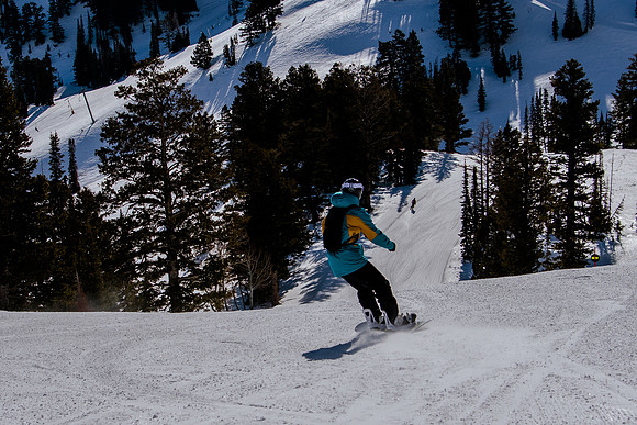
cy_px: 229
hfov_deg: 24.0
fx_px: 1497
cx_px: 261
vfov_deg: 16.2
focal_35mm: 85
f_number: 5.6
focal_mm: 38
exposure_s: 1/3200
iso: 200
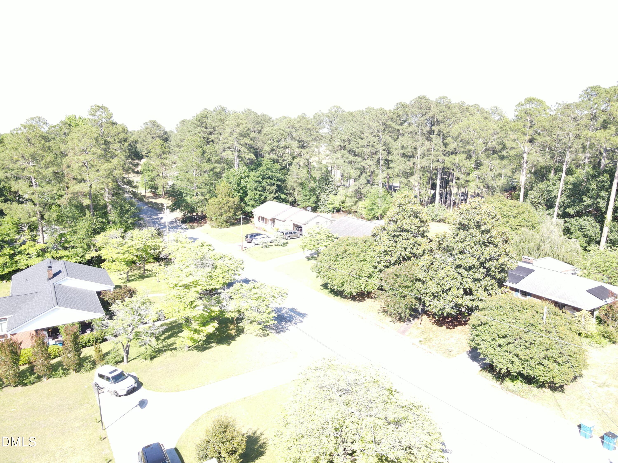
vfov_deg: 56.8
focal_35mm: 24
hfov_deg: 71.6
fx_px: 428
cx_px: 309
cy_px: 232
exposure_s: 1/100
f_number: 2.8
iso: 100
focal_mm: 4.5
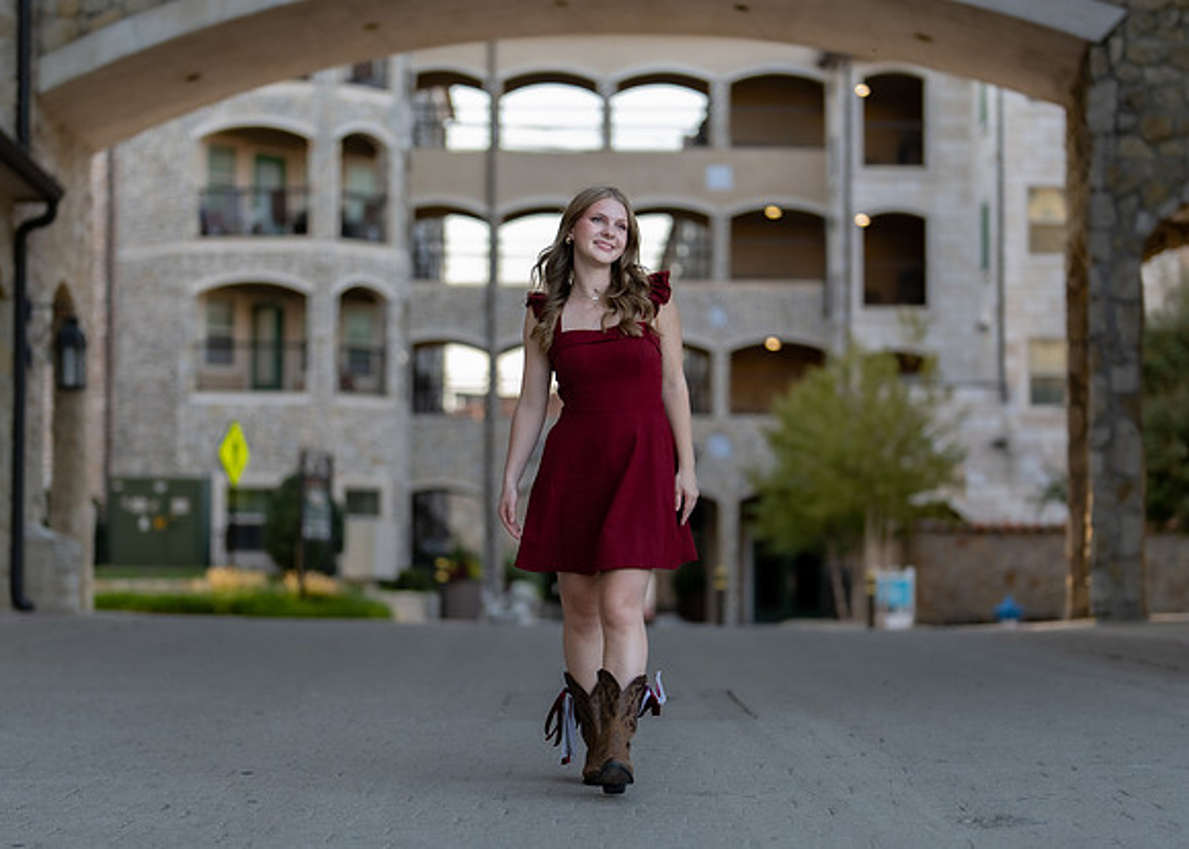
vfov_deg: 17.2
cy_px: 481
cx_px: 577
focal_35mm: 83
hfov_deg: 23.9
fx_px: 2812
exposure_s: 1/1600
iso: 200
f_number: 1.2
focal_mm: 50
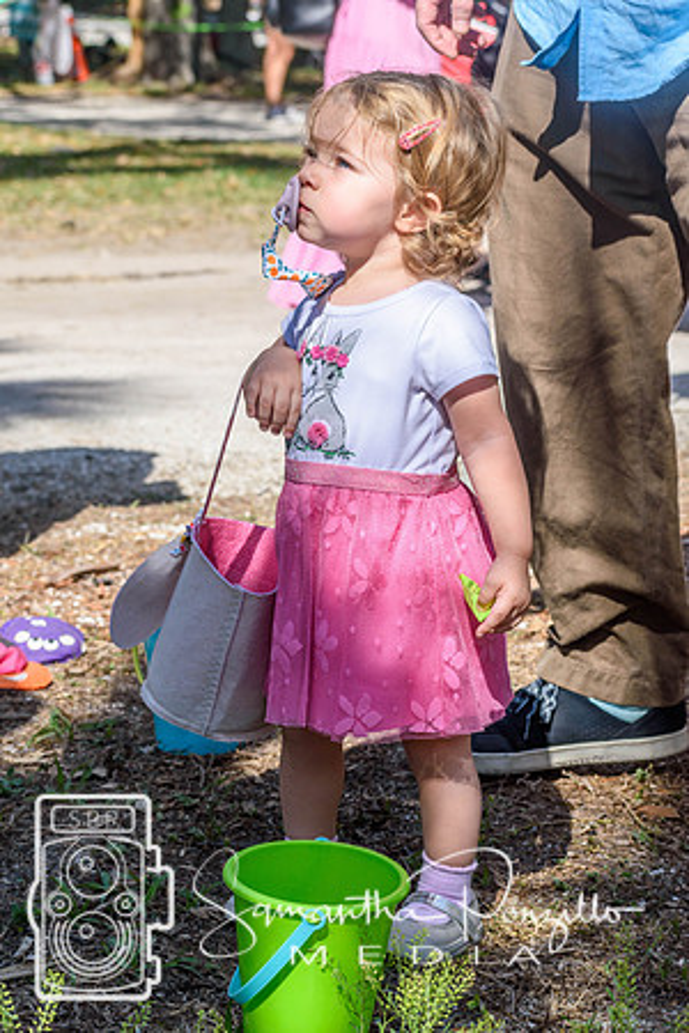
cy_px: 516
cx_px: 344
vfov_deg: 19.5
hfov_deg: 13.0
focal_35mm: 105
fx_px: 3014
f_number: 7.1
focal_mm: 70
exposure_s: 1/800
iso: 200
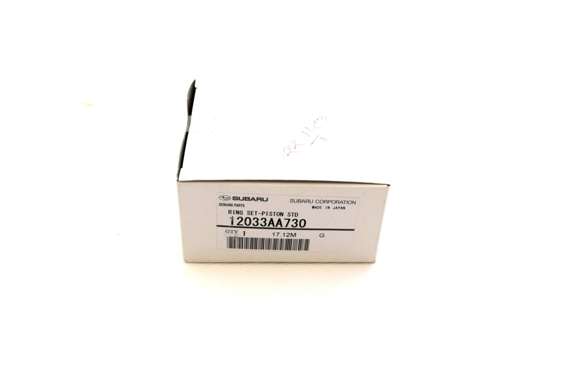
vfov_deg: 33.1
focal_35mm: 40
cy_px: 188
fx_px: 634
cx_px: 282
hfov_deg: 47.9
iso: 400
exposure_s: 1/250
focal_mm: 27
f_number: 8
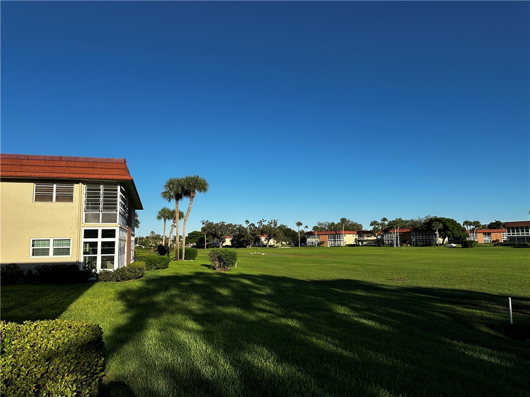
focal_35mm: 24
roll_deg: +0.6
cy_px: 198
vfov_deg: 56.8
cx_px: 265
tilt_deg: +7.2
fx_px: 367
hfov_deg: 71.6
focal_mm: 6.86
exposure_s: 1/5000
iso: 80
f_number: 1.78
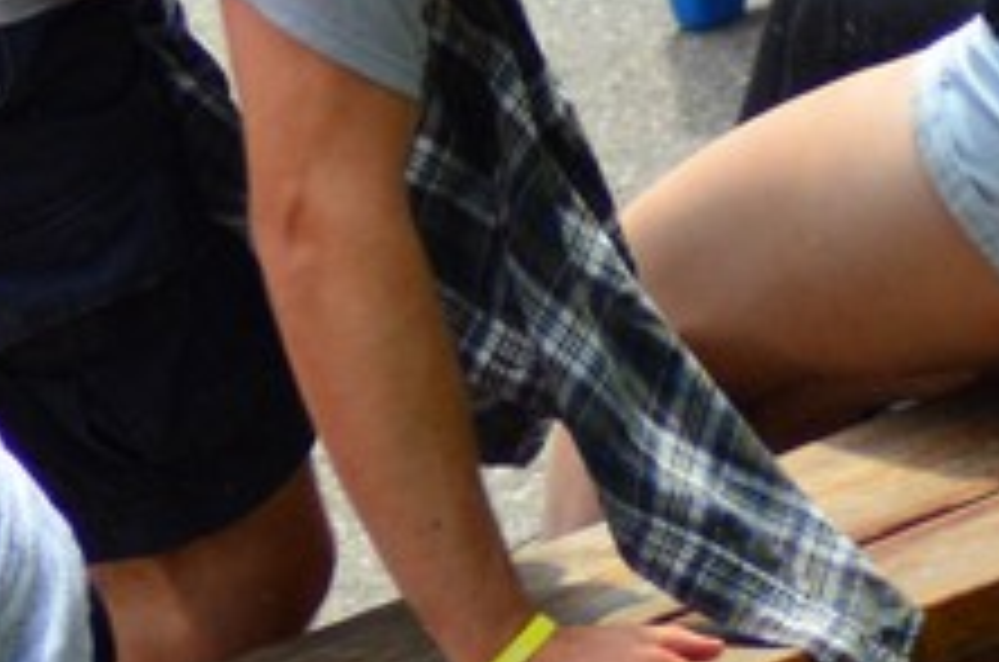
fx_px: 13430
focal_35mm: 485
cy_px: -579
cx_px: -783
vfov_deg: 2.8
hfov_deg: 4.2
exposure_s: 1/400
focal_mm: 70
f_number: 4
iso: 100
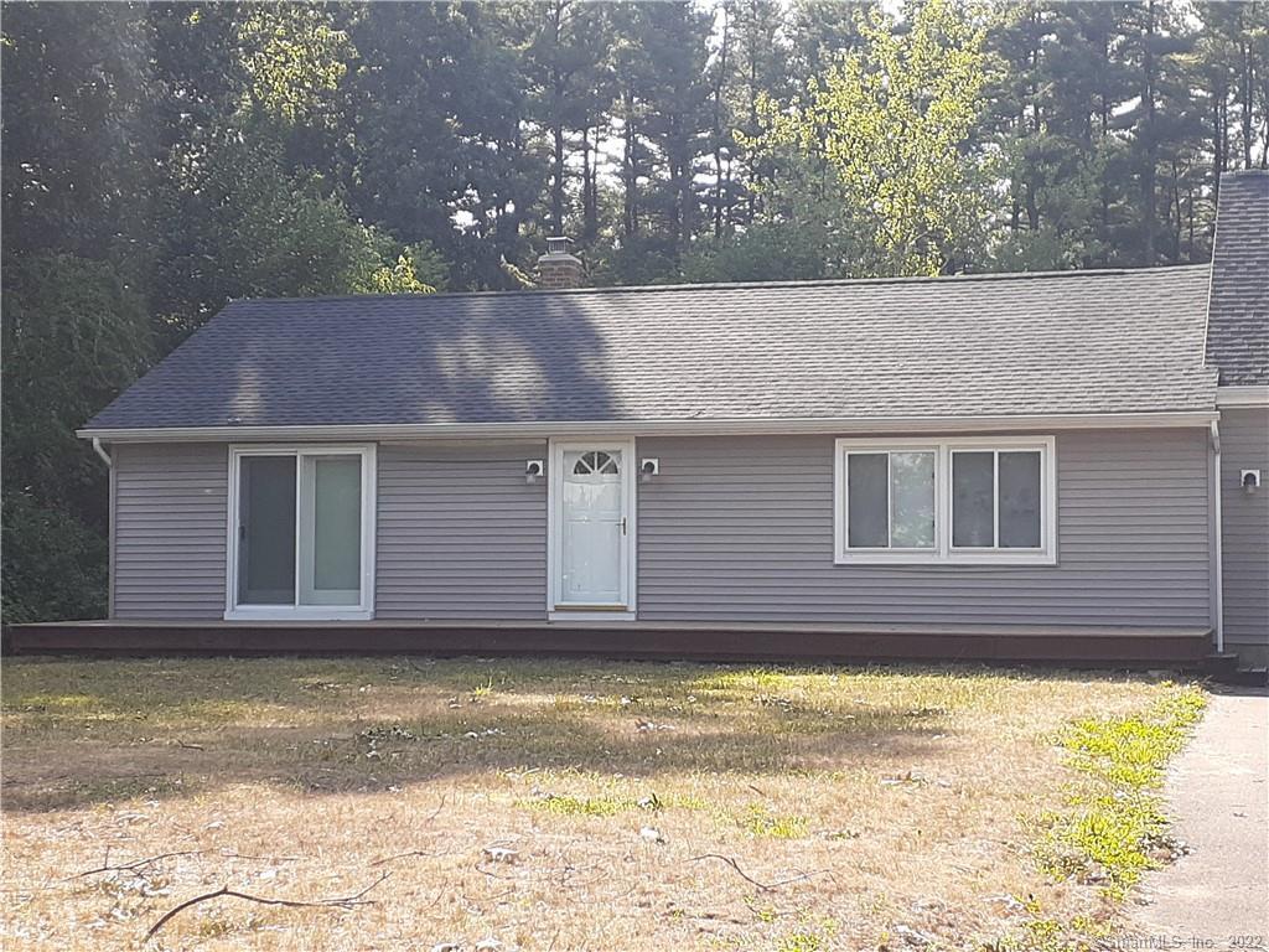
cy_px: 476
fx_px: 990
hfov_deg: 65.3
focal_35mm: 27
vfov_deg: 51.4
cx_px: 634
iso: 40
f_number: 1.9
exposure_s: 1/398
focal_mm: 3.6
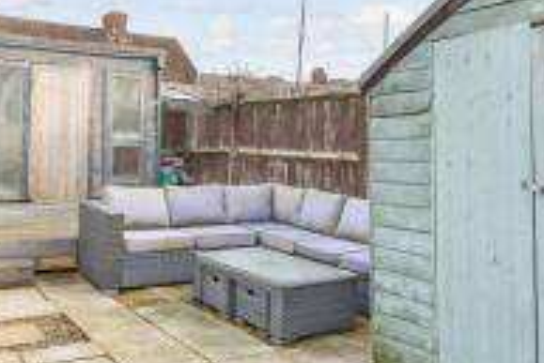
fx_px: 560
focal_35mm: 37
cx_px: 288
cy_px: 145
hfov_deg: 51.8
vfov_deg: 35.9
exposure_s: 1/200
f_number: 8
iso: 320
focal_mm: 10
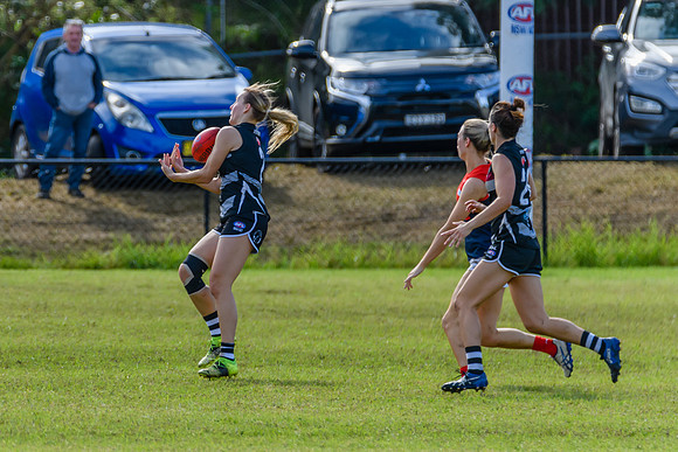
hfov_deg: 2.4
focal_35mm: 867
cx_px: 174
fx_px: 16329
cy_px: 192
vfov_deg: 1.6
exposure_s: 1/1250
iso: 800
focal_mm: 450
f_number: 6.3
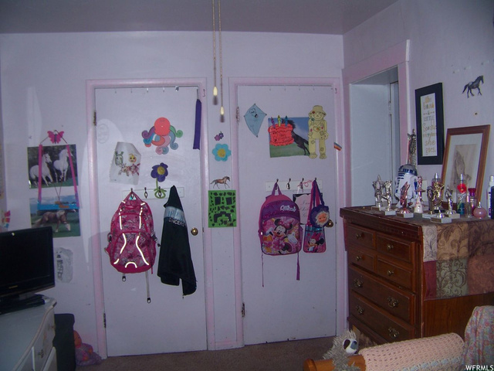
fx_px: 514
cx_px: 247
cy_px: 186
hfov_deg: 51.4
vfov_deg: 39.7
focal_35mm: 36
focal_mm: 5.85
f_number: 2.8
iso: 64
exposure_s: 1/125
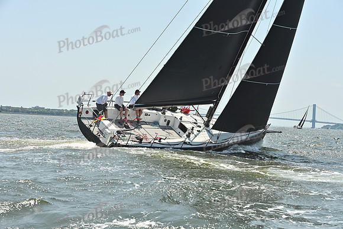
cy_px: 114
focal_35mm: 70
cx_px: 172
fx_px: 667
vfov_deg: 19.5
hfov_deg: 28.8
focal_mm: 70
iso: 320
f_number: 8
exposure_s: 1/1250
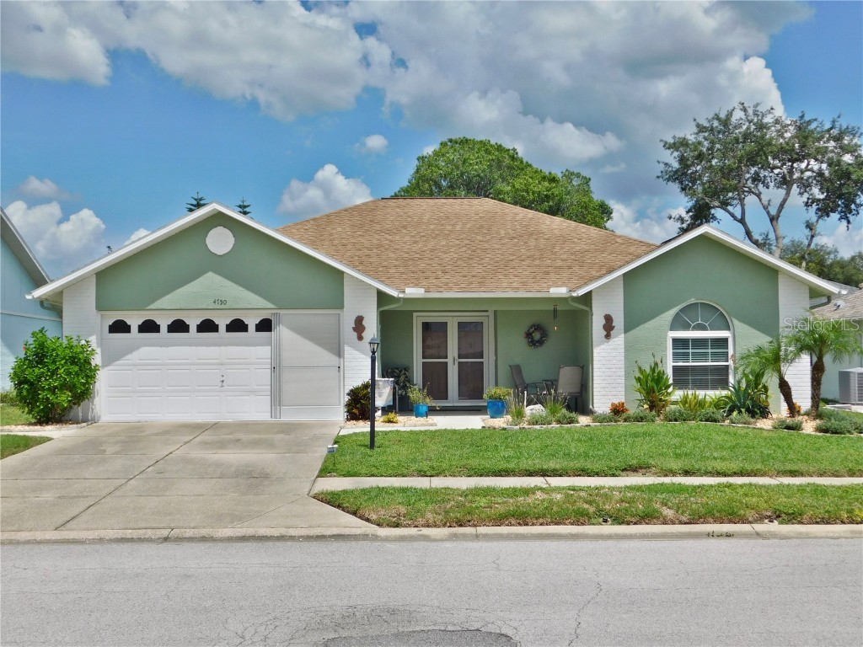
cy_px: 324
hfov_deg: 46.8
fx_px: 997
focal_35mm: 40
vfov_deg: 36.0
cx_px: 432
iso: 125
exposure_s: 1/500
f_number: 7.2
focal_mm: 7.1
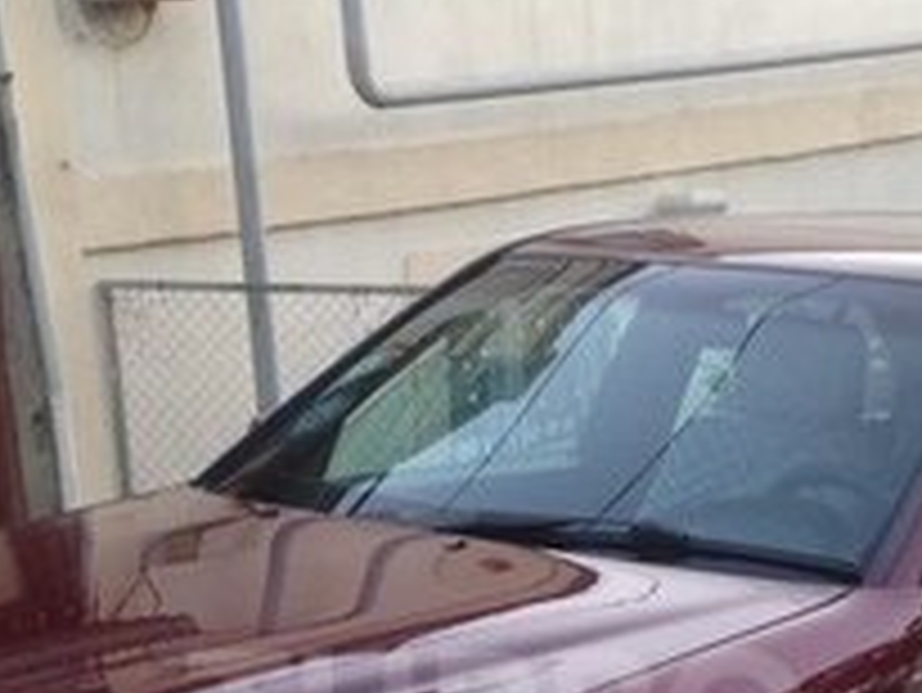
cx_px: 648
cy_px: 718
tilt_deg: -16.4
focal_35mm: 106
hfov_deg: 18.5
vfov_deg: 13.7
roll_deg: +2.9
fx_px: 2825
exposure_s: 1/60
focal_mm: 4.12
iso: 64
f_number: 2.4
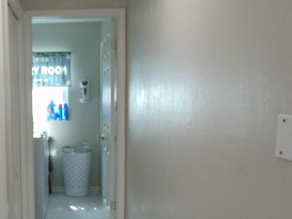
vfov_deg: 27.1
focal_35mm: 53
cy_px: 166
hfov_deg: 34.6
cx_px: 42
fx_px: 447
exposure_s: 1/30
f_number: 3
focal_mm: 4.5
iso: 100
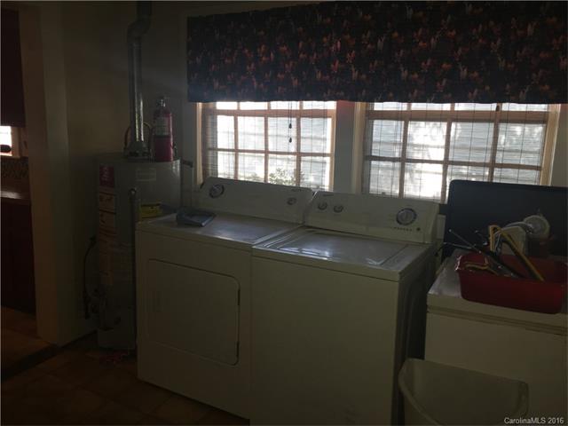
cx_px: 284
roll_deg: -1.1
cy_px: 213
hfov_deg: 61.7
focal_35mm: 29
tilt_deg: -9.5
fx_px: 476
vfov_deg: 48.2
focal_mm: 4.15
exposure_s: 1/30
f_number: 2.2
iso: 40
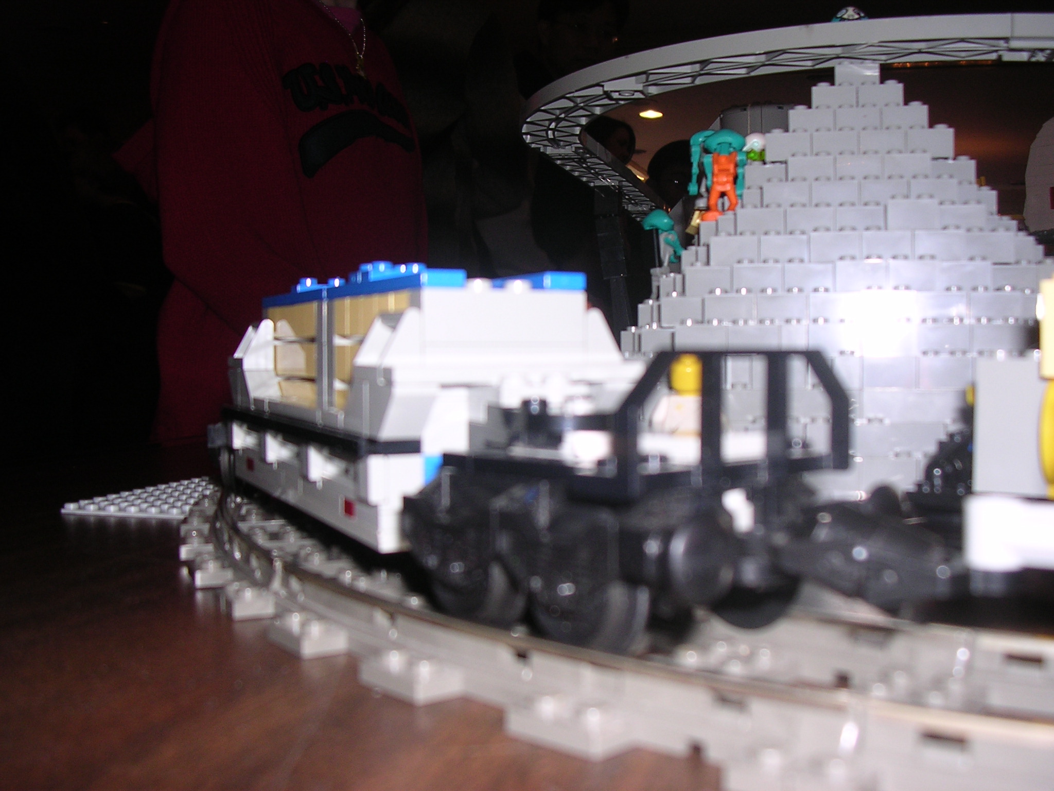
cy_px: 396
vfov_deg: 37.7
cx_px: 527
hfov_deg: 49.0
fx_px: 1157
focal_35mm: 38
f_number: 2.8
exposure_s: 1/60.1
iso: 100
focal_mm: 5.8
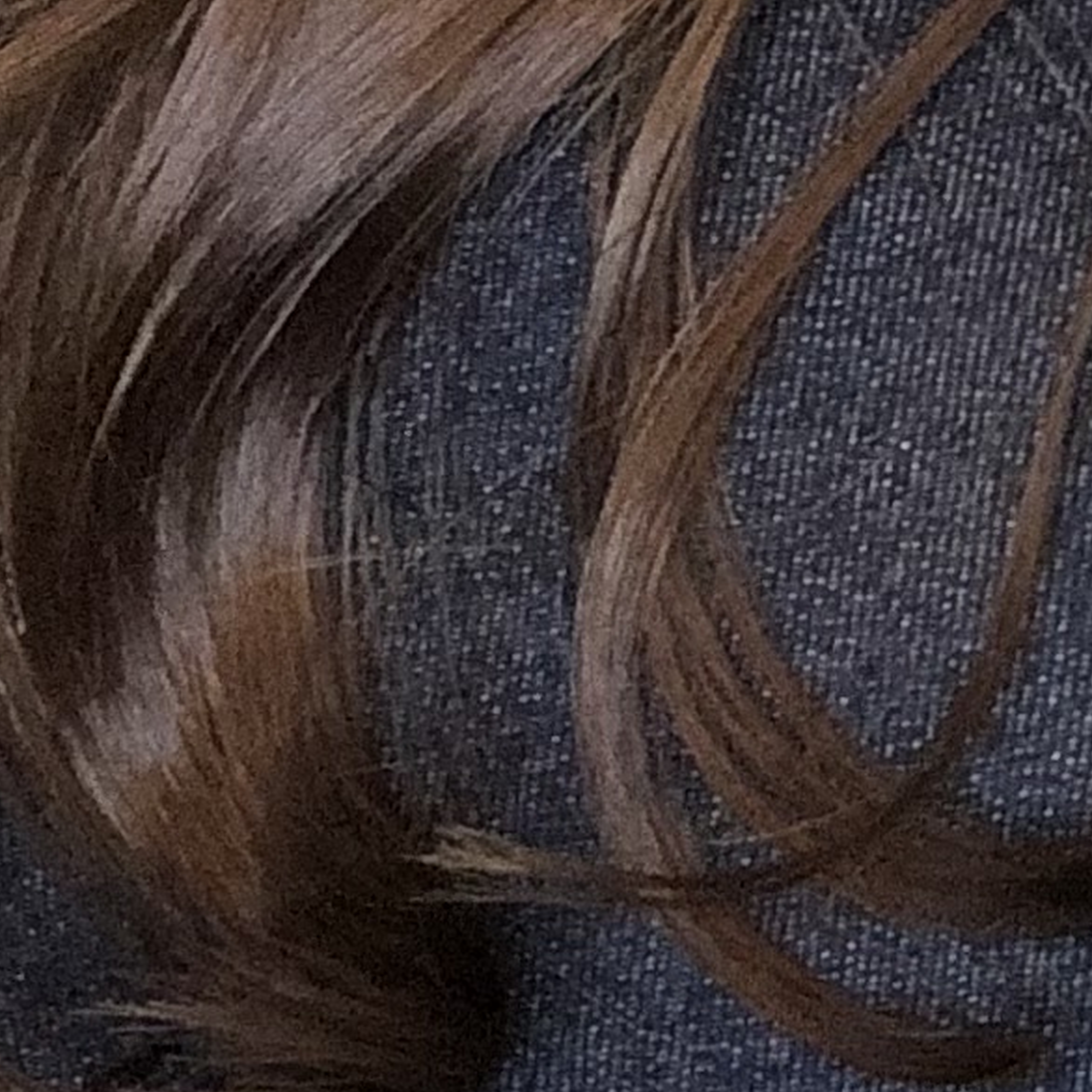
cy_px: -598
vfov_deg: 5.5
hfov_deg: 5.5
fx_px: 11278
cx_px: 1237
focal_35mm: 316
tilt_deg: -8.8
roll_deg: +3.0
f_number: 2.4
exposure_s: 1/25
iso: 160
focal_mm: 6
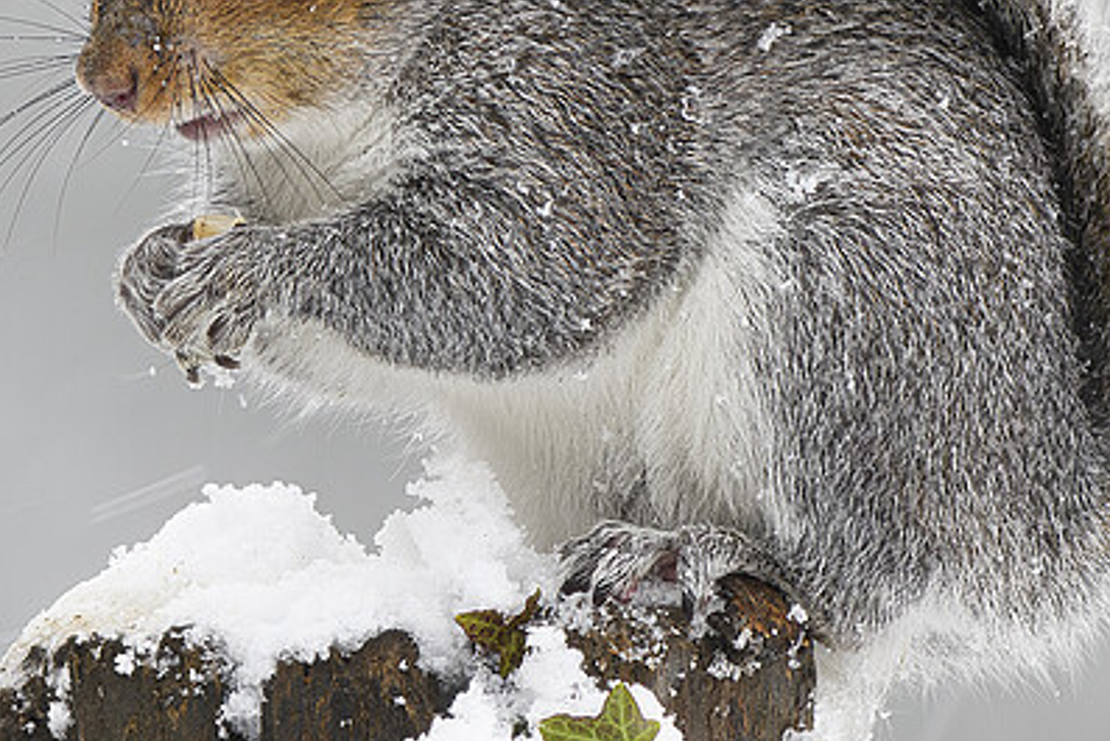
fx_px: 31429
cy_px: 179
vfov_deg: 1.4
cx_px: 654
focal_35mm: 1019
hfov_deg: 2.0
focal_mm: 300
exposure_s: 1/160
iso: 100
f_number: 5.6
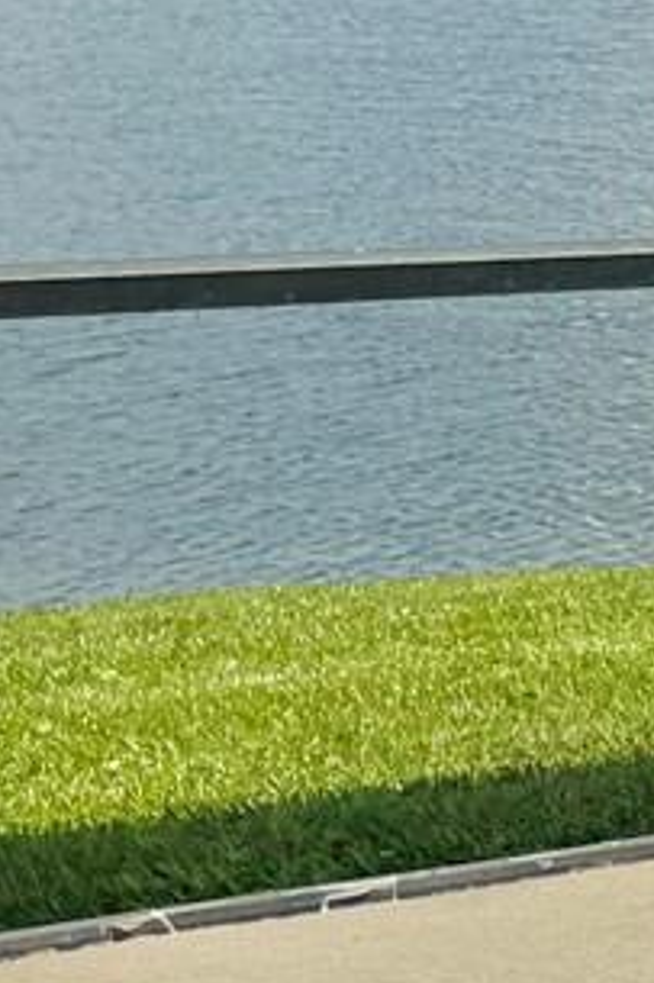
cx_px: 2442
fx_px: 3574
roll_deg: -2.0
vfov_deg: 15.7
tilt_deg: -10.8
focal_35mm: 131
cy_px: 561
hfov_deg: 7.8
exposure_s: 1/7937
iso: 80
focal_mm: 6.76
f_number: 1.78
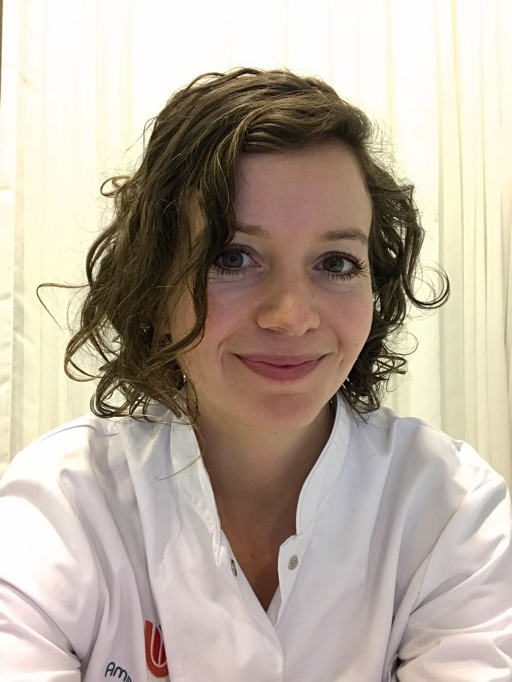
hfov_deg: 44.2
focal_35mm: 32
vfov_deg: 56.8
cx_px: 256
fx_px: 630
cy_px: 341
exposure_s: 1/30
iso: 125
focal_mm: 2.87
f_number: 2.2
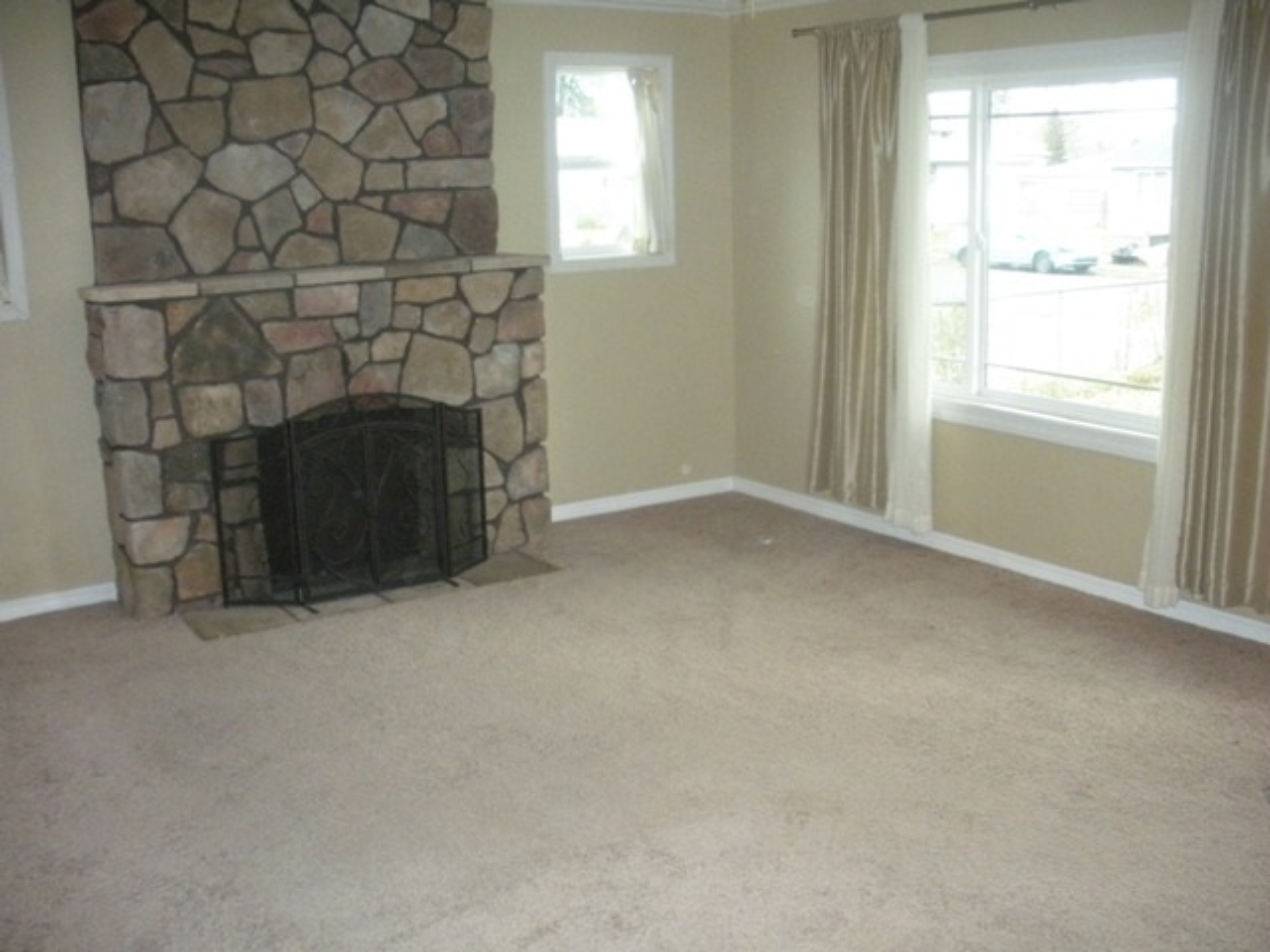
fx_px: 1284
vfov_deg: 40.7
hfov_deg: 52.6
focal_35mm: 35
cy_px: 476
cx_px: 635
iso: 693
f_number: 3.5
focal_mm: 6.3
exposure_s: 1/60
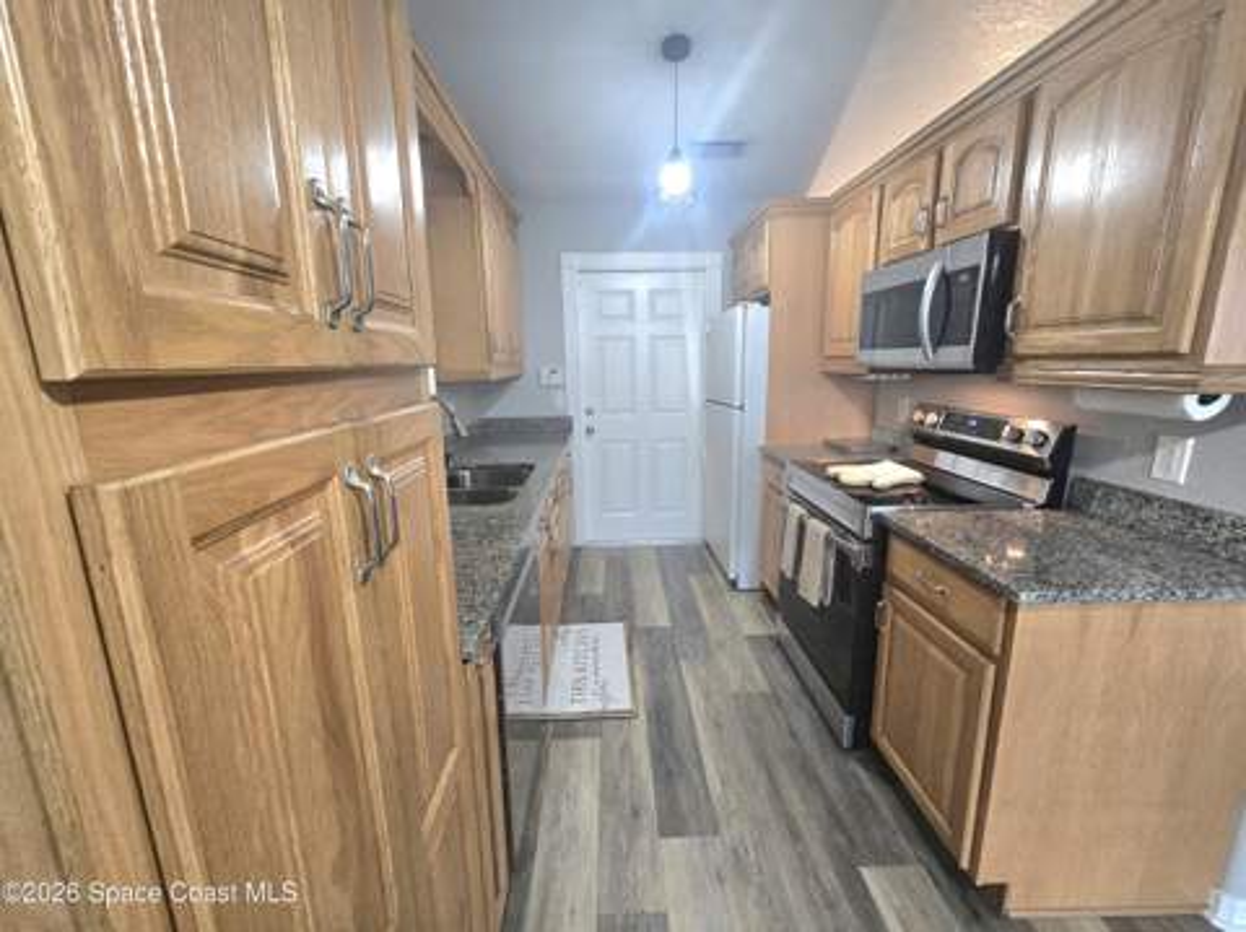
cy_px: 466
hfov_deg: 106.2
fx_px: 467
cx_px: 623
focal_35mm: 13
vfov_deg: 89.8
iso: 640
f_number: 2.2
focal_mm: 2.2
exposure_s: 1/60.2
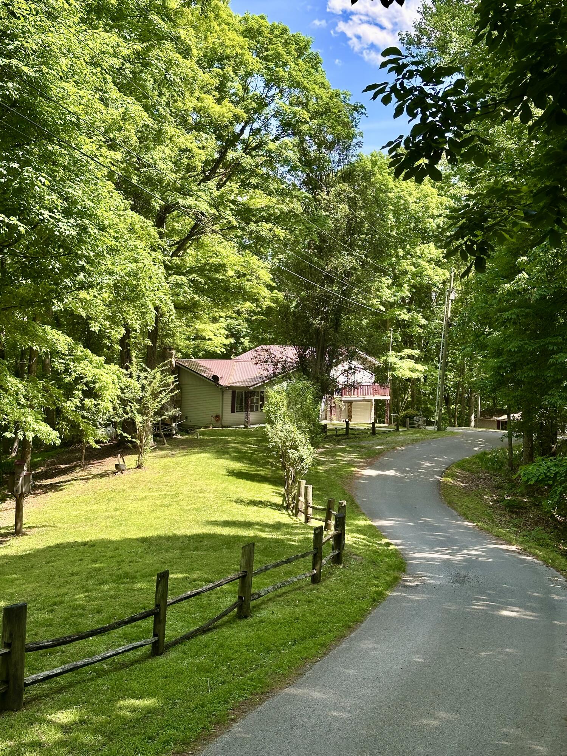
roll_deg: -3.2
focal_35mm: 48
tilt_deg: -1.3
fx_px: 1048
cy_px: 378
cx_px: 284
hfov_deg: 30.3
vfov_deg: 39.7
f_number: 1.78
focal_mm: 6.86
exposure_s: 1/903
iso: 64
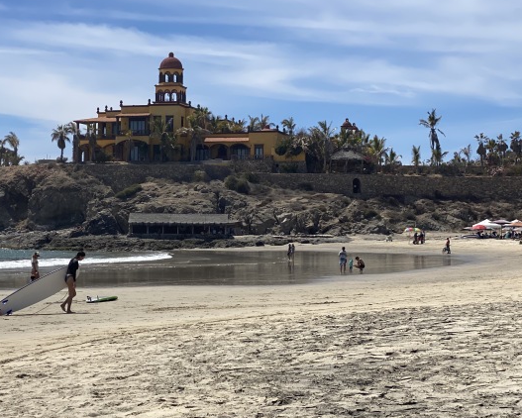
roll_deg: -0.4
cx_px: 148
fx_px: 1190
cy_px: 203
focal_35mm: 77
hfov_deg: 24.5
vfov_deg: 19.9
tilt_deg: +1.4
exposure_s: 1/2994
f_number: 2
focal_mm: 6
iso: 20
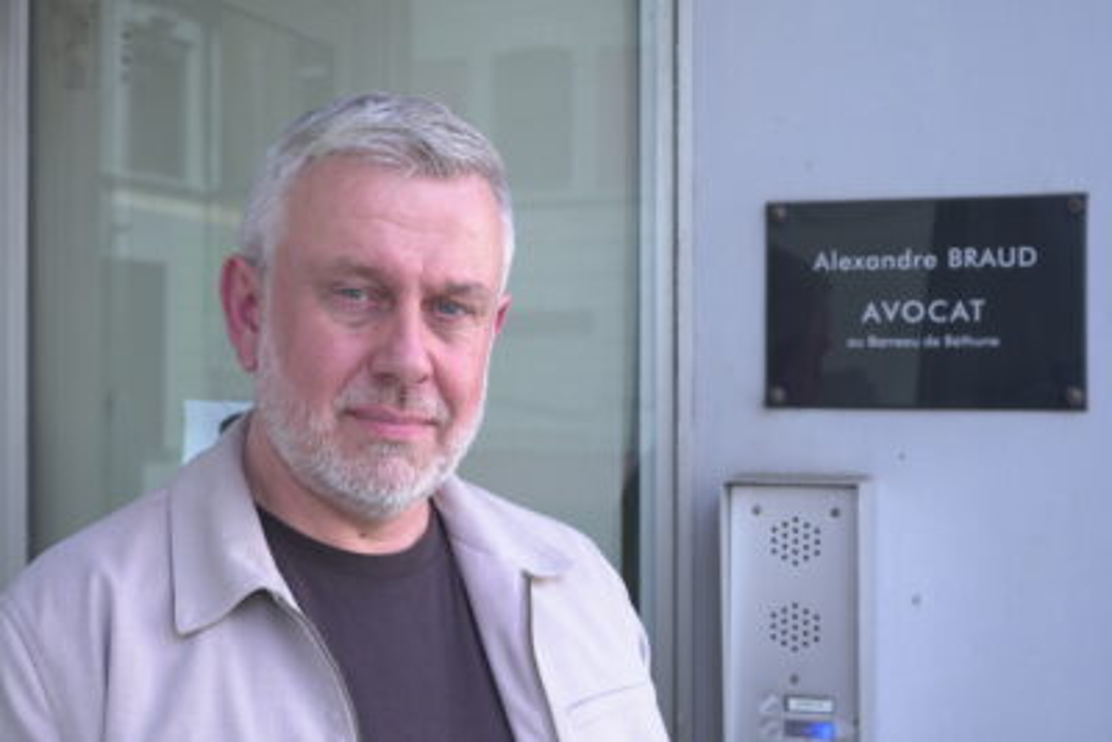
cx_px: 556
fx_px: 1545
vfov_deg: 27.0
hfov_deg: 39.6
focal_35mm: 50
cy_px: 371
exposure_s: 1/50
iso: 100
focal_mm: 50
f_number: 7.1
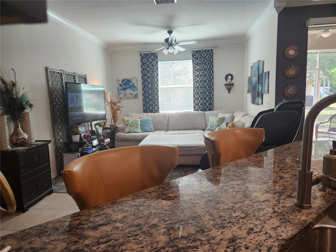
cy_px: 126
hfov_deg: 73.9
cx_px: 168
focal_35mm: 23
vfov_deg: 58.9
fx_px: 223
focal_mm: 5.4
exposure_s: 1/120
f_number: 1.8
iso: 160
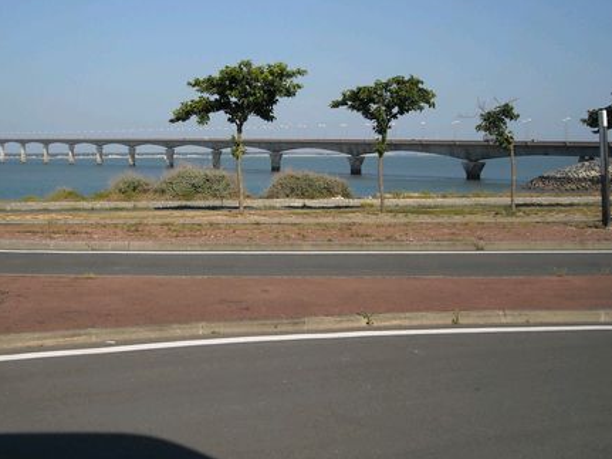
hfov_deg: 36.6
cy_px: 165
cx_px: 224
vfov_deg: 27.9
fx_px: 919
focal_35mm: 52
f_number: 5.6
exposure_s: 1/402
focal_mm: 5.7
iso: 64
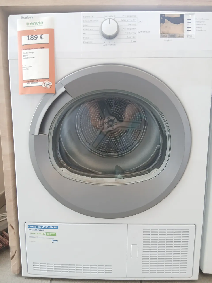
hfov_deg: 53.1
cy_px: 142
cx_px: 106
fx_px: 212
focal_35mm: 26
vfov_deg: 67.3
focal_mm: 3.98
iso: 100
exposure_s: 1/50
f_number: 1.8
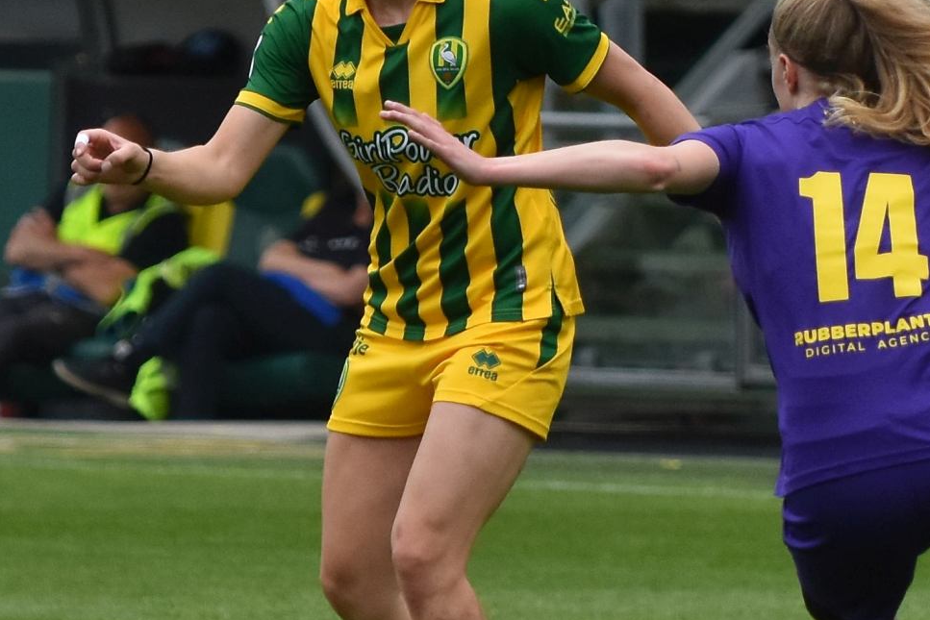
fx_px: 13460
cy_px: 393
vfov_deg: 2.6
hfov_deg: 4.0
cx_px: 644
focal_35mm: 521
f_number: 3.5
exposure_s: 1/2000
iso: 500
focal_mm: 175
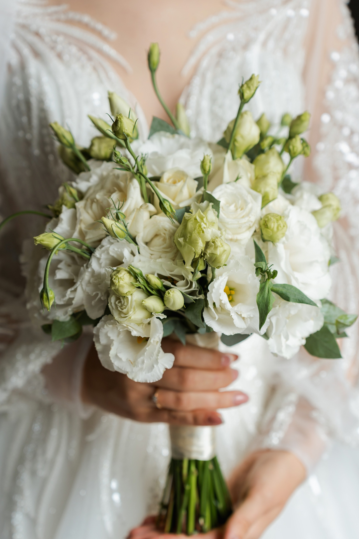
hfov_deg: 17.9
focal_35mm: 76
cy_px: 297
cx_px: 194
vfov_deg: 26.6
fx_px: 1137
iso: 160
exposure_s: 1/160
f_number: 3.5
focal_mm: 68
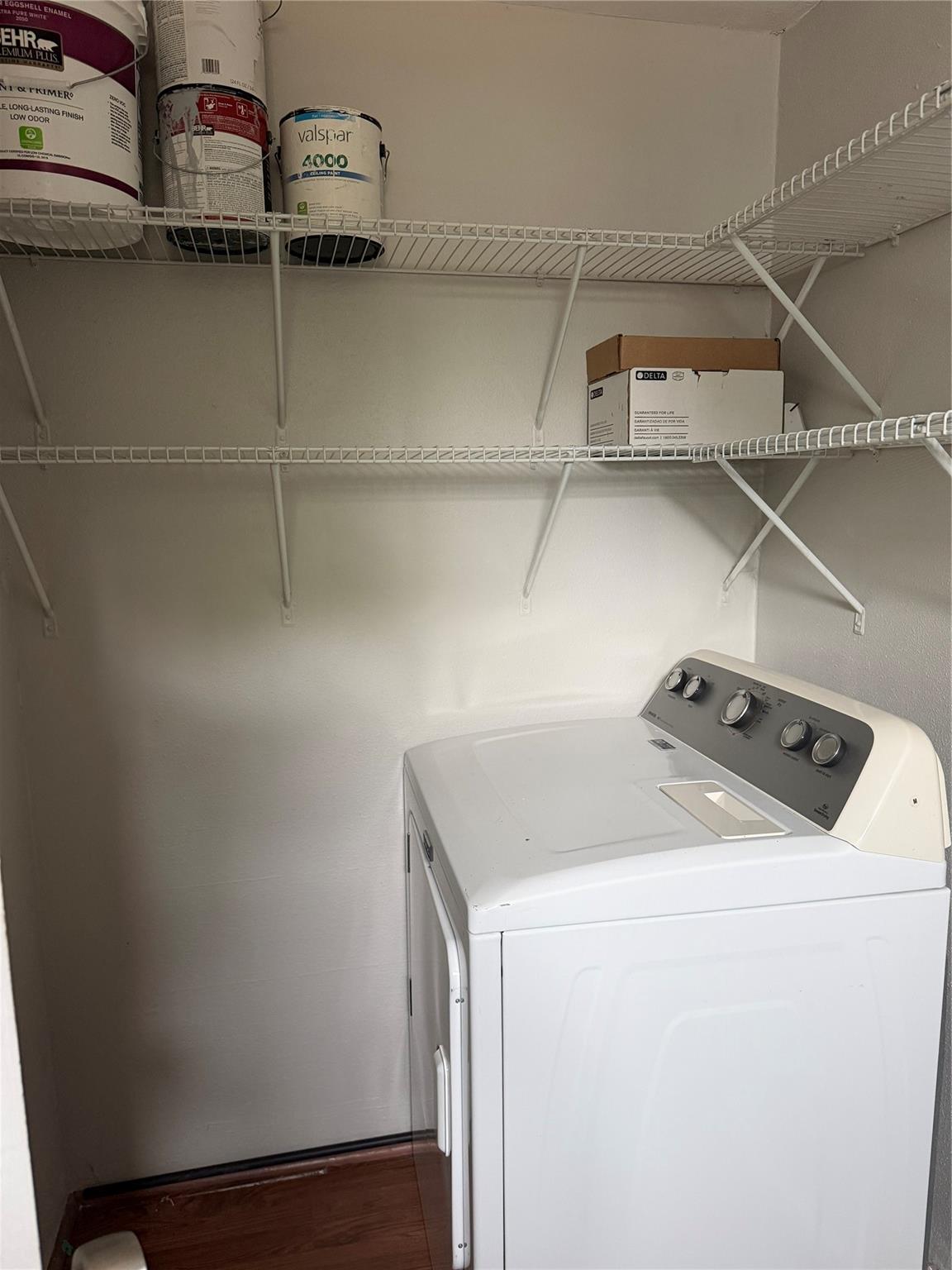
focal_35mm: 24
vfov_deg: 71.6
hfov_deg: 56.8
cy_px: 635
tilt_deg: -9.9
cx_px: 476
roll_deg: -0.1
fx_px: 880
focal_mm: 6.76
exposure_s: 1/60
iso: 320
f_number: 1.78
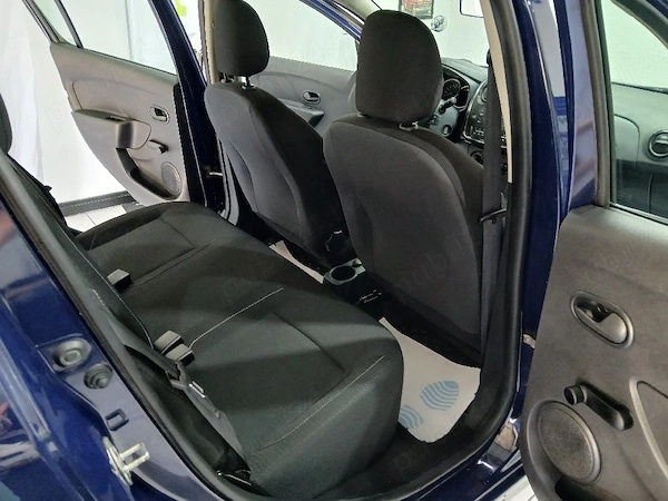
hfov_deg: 67.3
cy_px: 250
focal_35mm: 26
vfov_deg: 53.1
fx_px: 502
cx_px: 334
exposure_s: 1/25.1
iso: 500
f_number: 1.8
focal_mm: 3.98
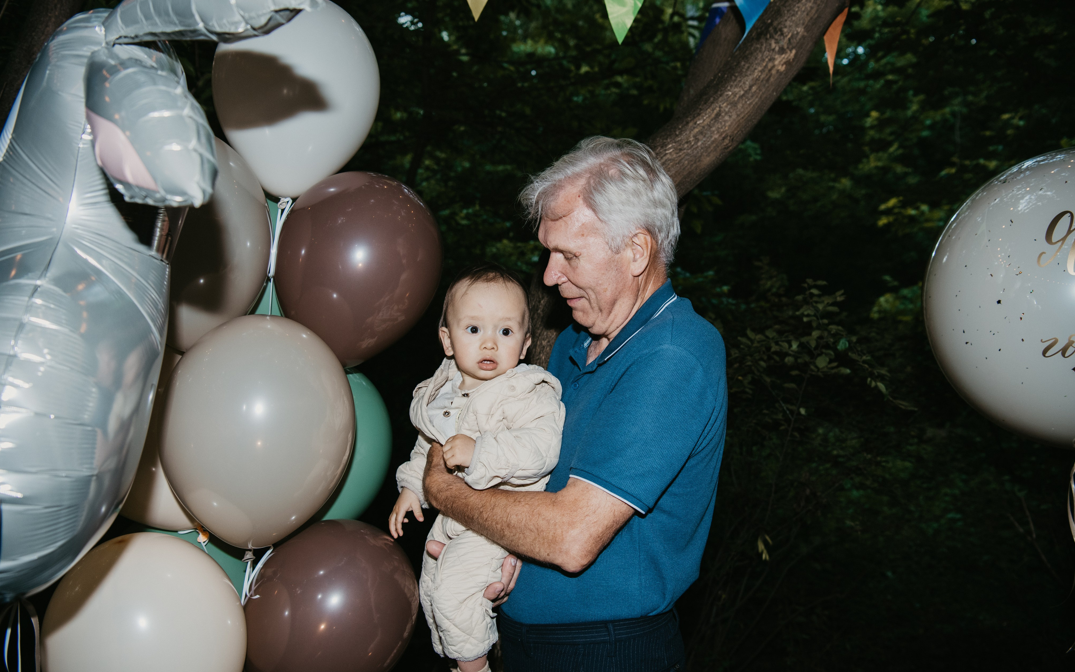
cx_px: 542
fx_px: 908
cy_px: 344
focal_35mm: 31
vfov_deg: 40.6
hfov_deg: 61.2
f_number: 4
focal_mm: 30
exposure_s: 1/160
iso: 400
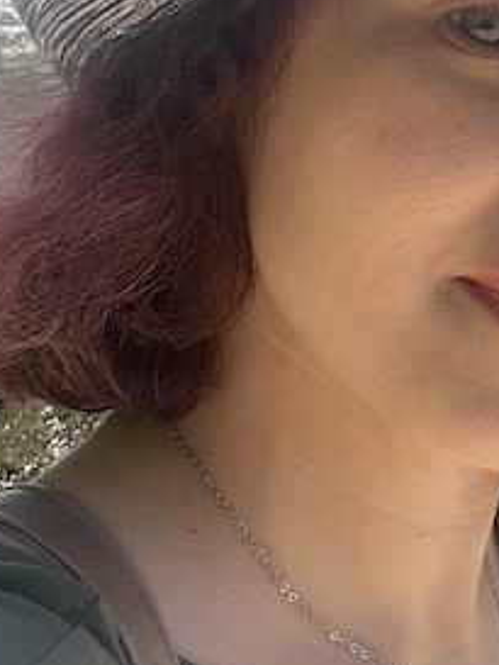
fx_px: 1690
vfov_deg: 22.0
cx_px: 694
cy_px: 156
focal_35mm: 88
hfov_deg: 15.7
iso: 32
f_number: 2.2
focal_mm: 2.71
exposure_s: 1/322
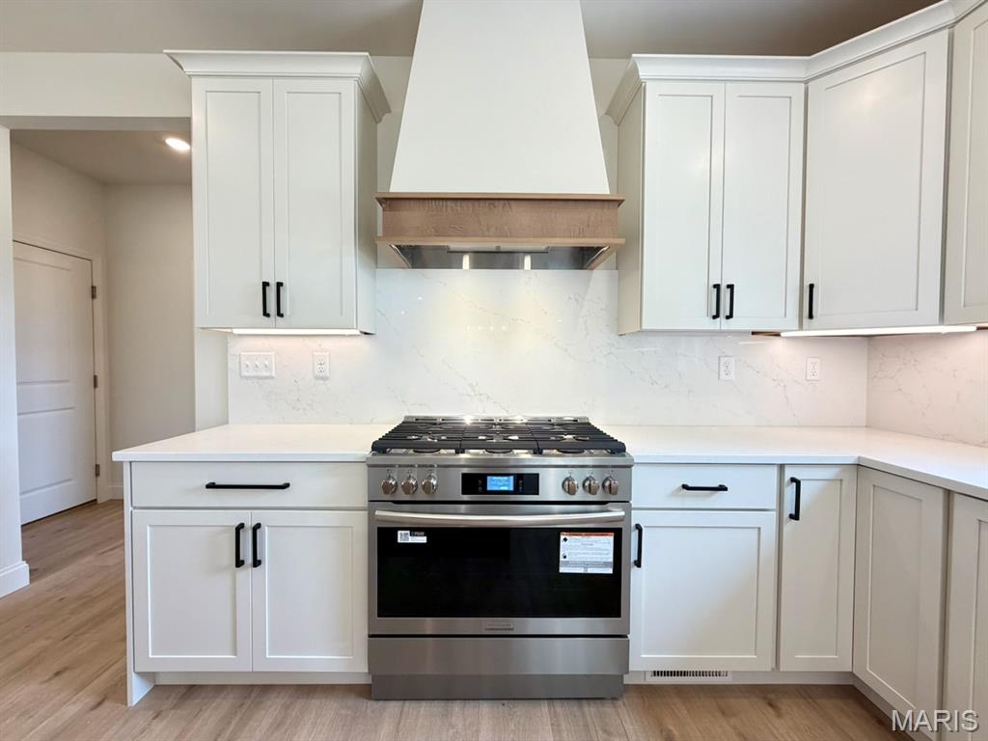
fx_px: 400
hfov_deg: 102.1
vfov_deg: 85.7
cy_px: 370
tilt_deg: -1.7
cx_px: 494
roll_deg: +0.1
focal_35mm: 14
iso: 320
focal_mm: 2.22
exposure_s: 1/120
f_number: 2.2
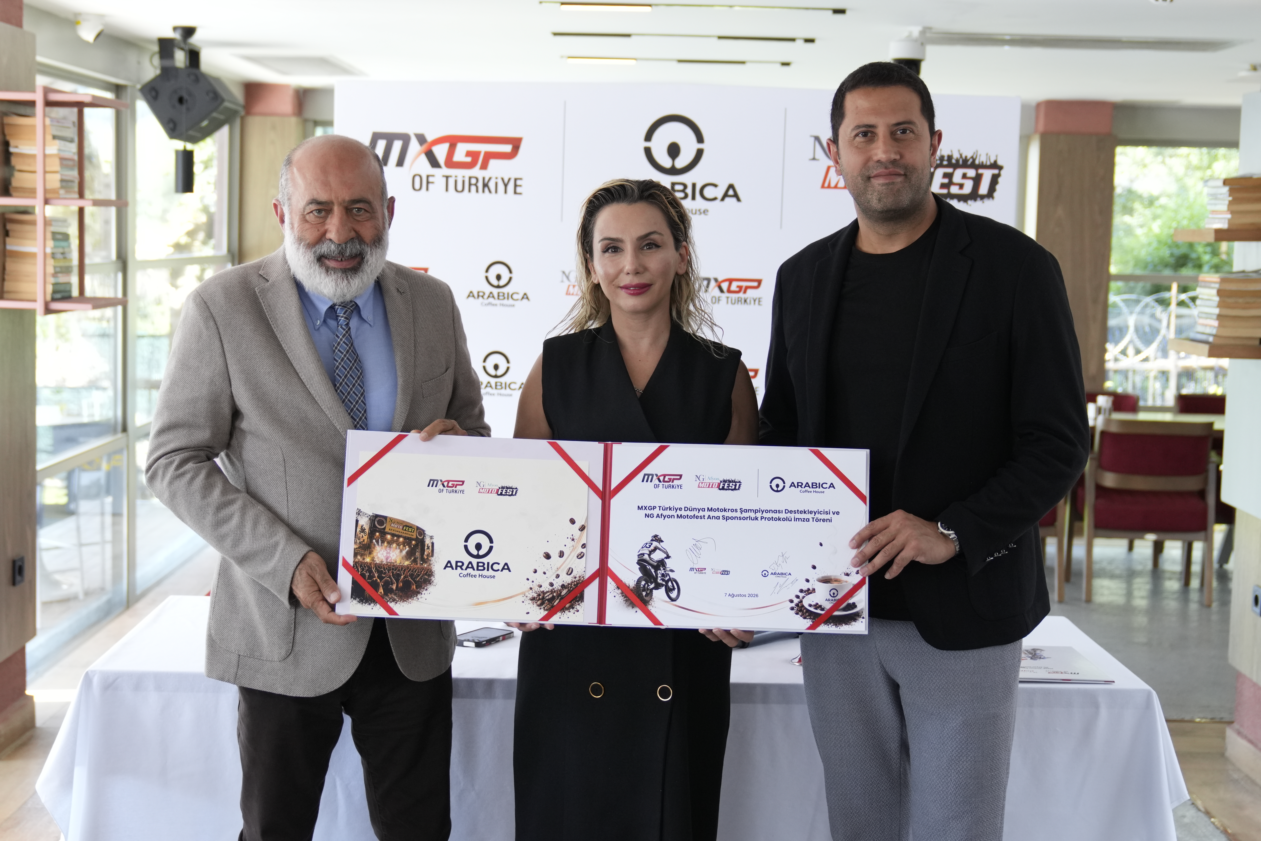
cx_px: 630
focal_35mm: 52
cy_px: 420
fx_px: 1821
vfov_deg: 26.0
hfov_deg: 38.2
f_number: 2.8
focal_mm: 35
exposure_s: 1/250
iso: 800
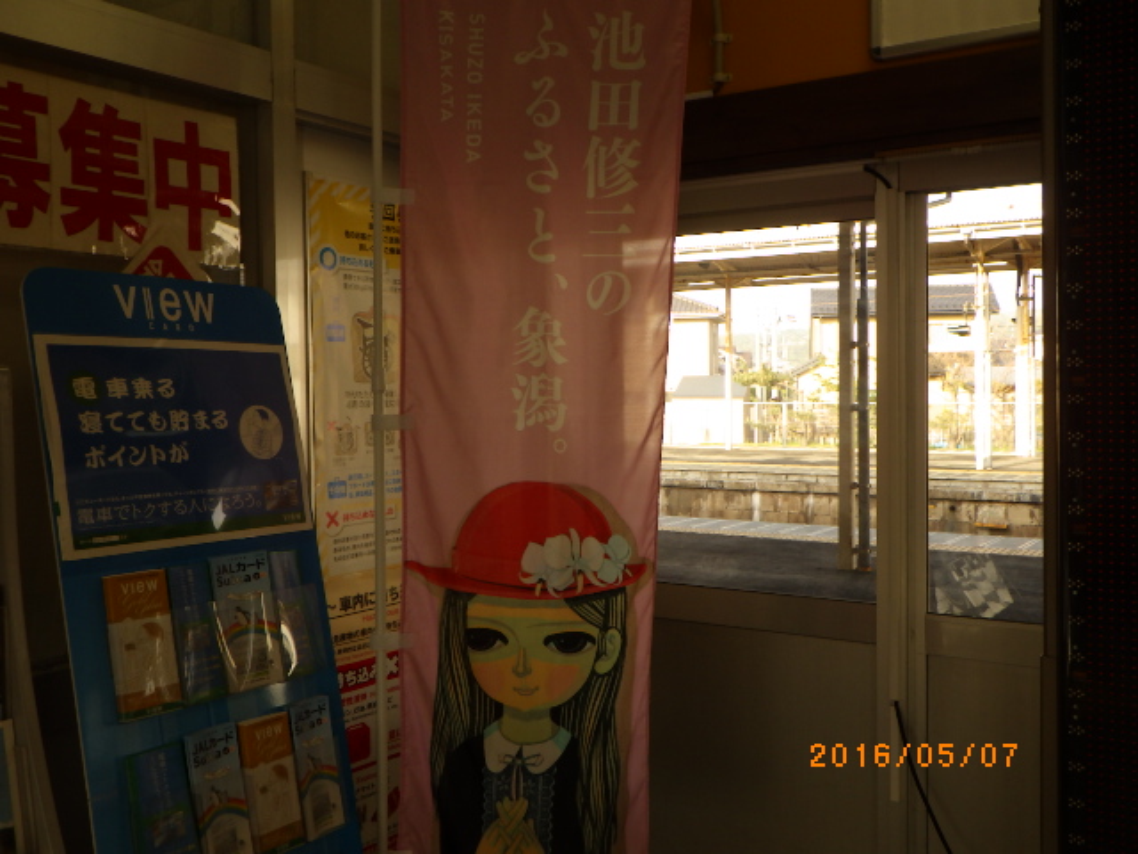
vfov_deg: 41.8
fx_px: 1118
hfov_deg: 54.0
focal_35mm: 34
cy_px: 427
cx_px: 569
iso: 125
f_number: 3.8
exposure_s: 1/125
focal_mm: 6.1
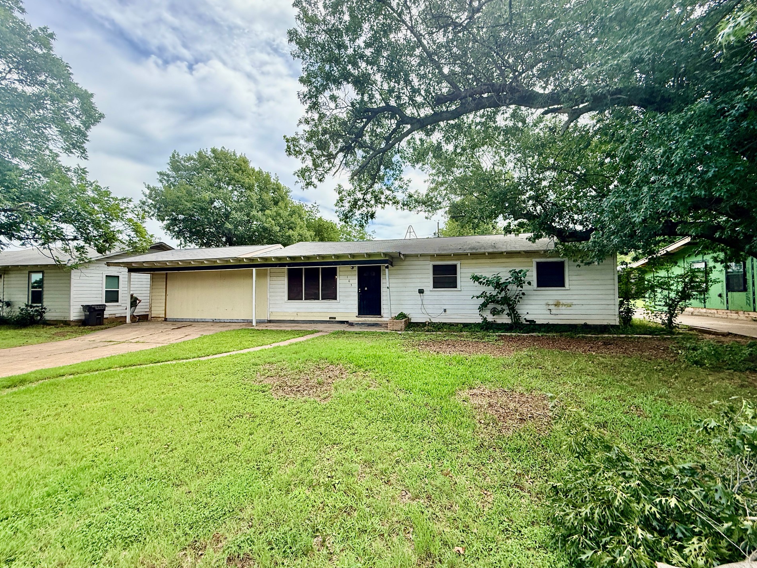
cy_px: 280
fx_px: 328
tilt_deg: +2.7
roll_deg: +0.2
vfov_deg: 81.8
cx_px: 371
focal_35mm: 15
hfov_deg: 98.1
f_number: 2.2
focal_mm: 2.22
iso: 64
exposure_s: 1/888
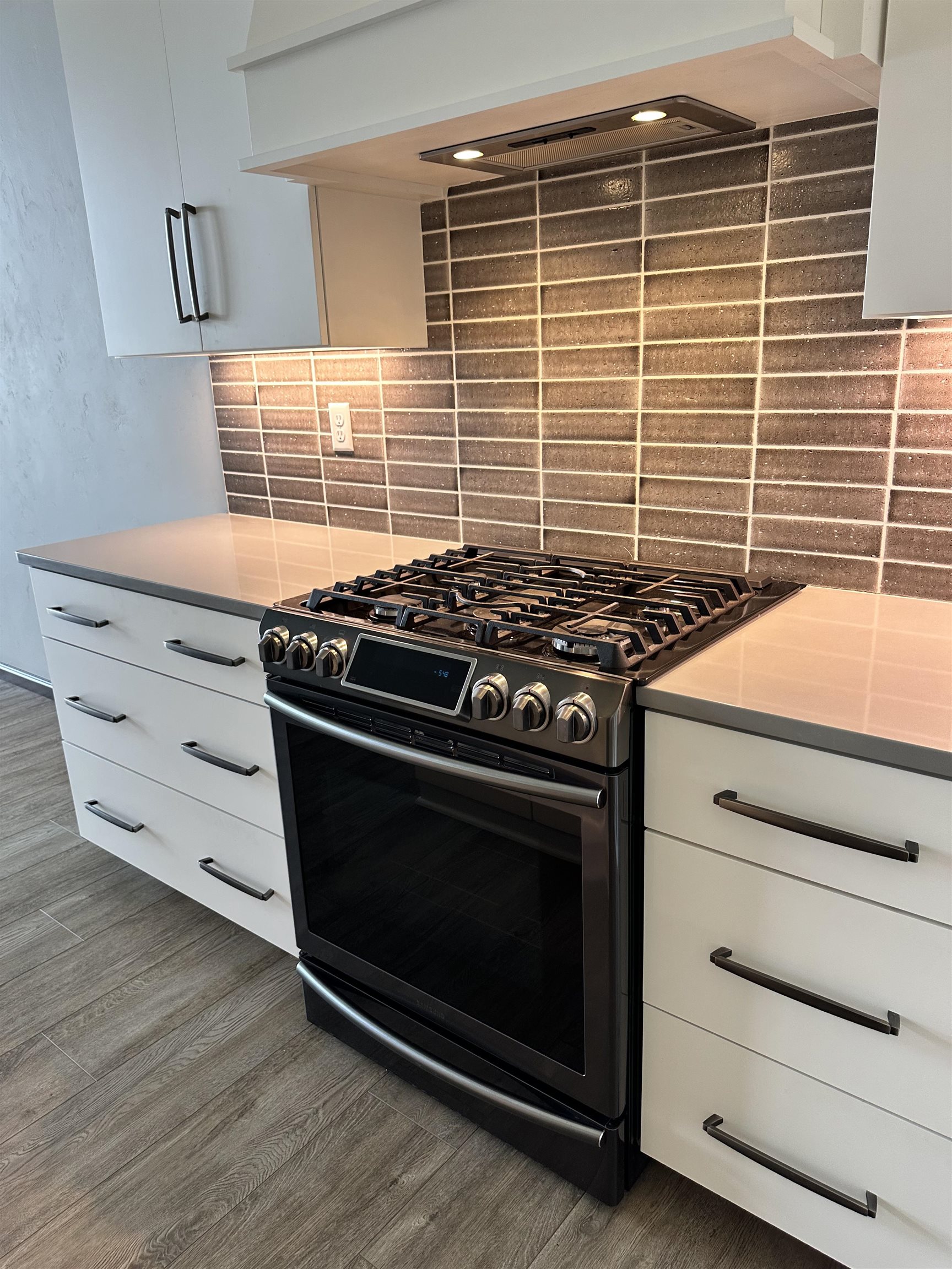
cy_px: 634
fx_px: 880
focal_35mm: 24
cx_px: 476
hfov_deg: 56.8
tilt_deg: -17.7
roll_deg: +2.0
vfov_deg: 71.6
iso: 160
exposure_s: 1/60
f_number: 1.78
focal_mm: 6.86
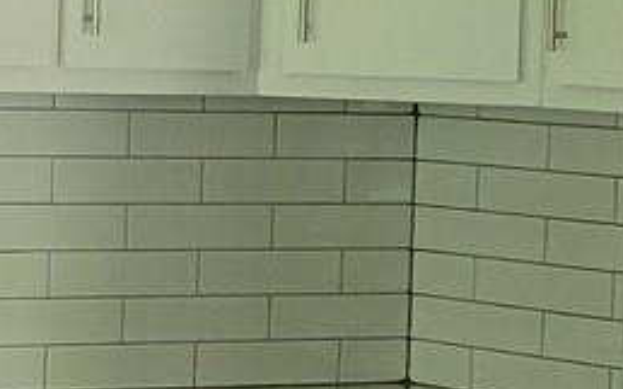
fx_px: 3717
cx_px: -510
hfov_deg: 9.1
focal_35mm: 219
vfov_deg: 6.0
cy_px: -29
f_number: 1.8
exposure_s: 1/120
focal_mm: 5.4
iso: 100
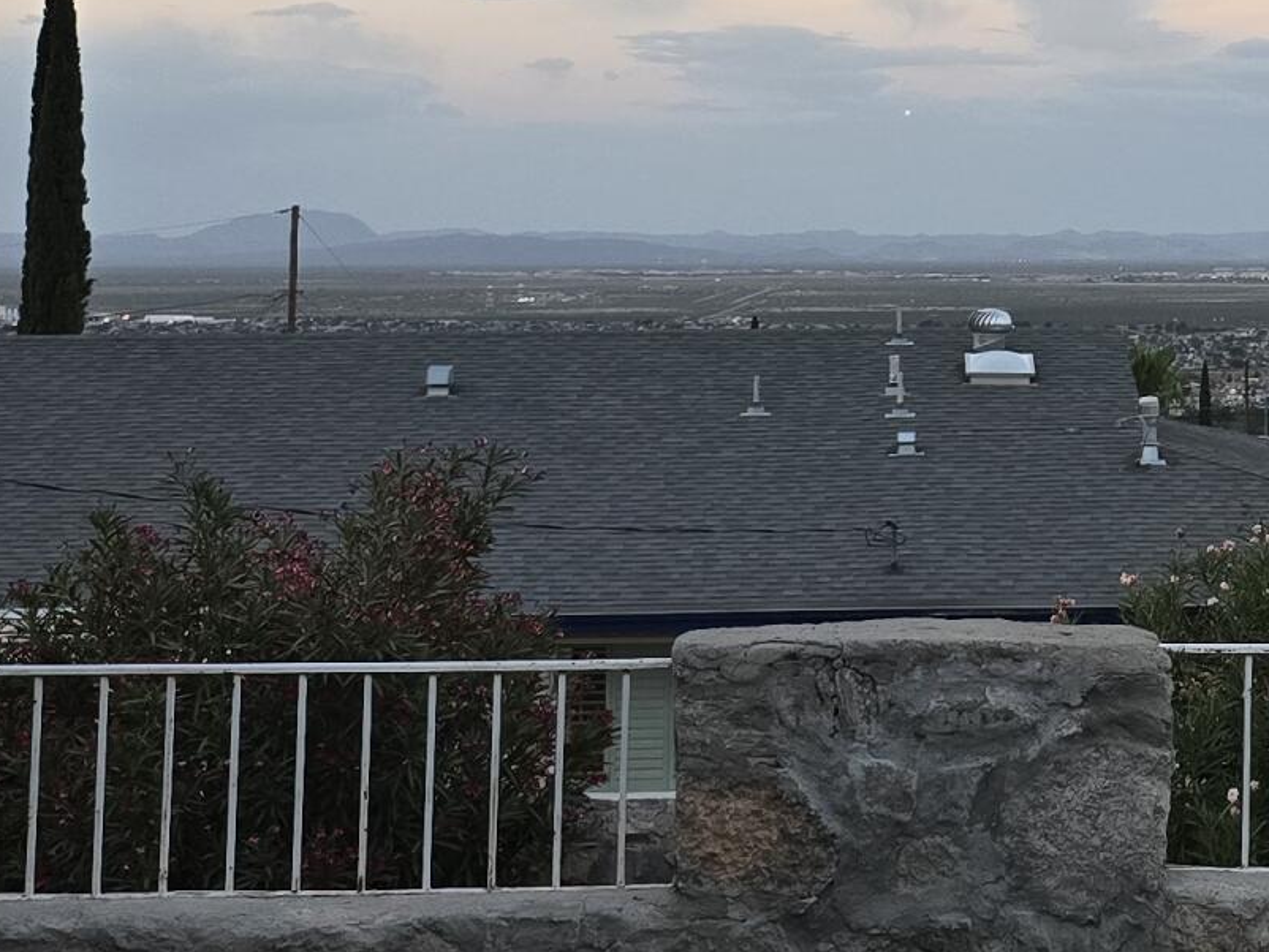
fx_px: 3154
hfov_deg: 22.4
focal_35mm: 86
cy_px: -101
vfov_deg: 16.6
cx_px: 1062
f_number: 1.7
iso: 160
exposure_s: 1/180
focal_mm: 6.3
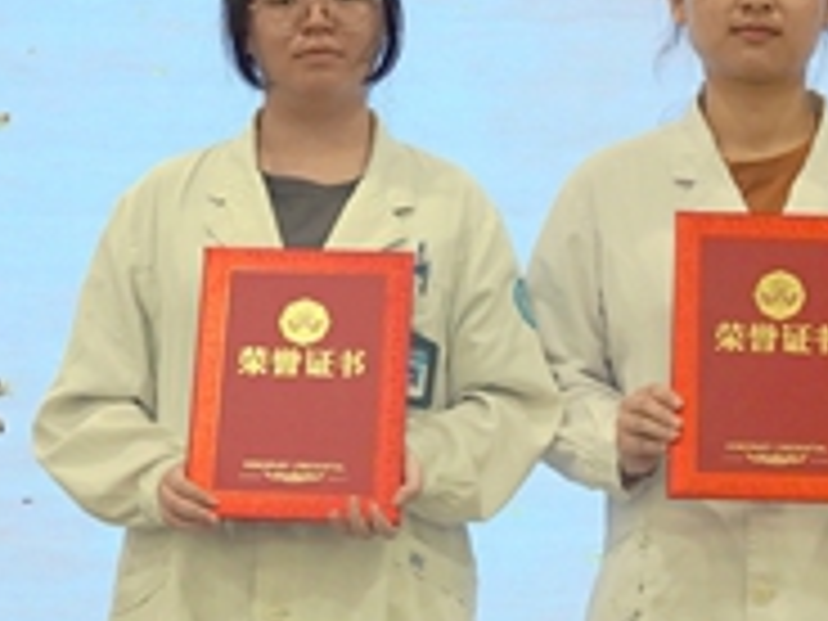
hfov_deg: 15.8
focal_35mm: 124
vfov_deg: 11.9
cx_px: 648
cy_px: 322
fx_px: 2974
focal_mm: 29.8
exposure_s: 1/160
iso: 1000
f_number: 4
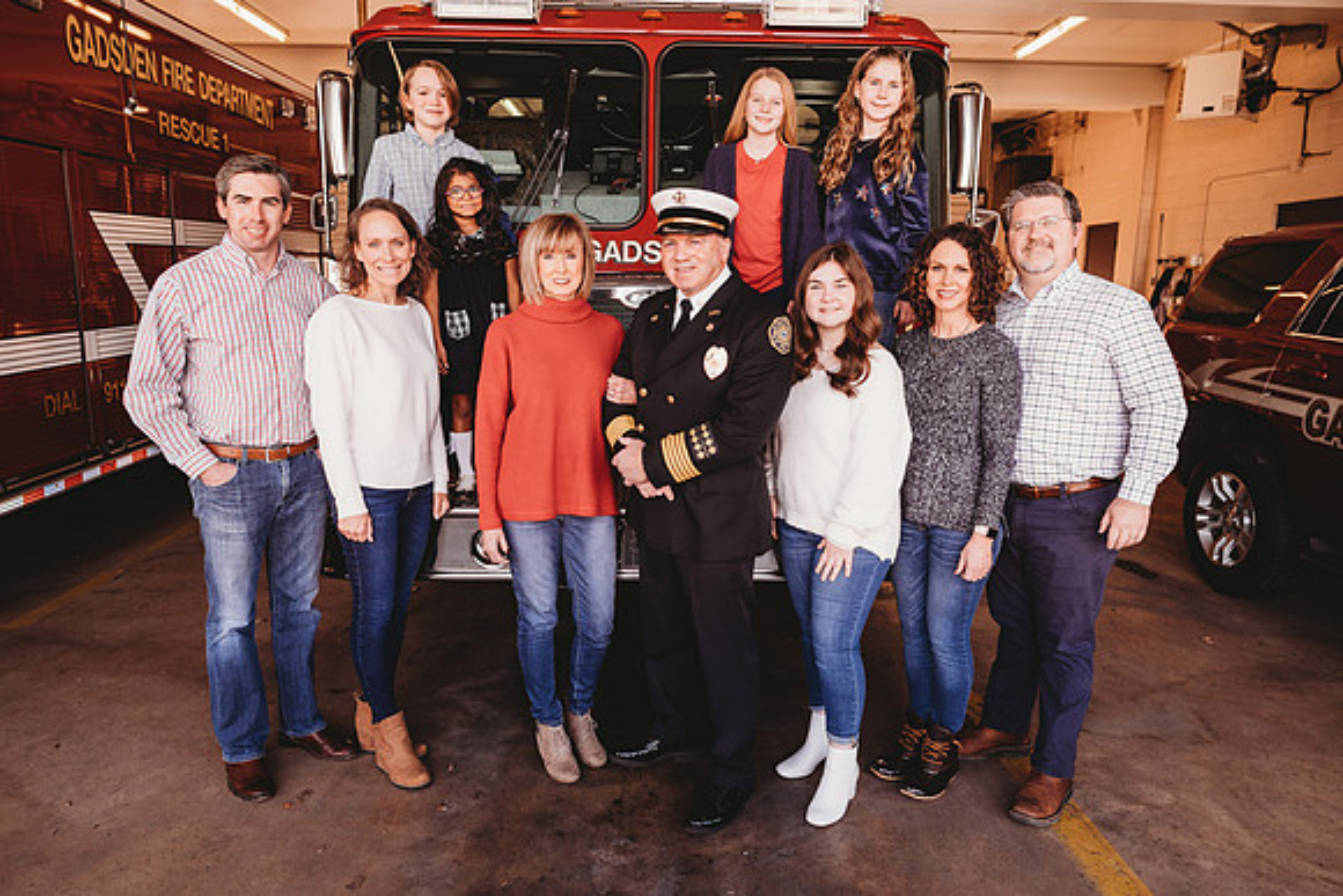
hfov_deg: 73.7
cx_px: 672
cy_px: 448
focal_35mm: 24
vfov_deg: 53.2
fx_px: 896
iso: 250
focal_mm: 24
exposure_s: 1/250
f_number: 3.2
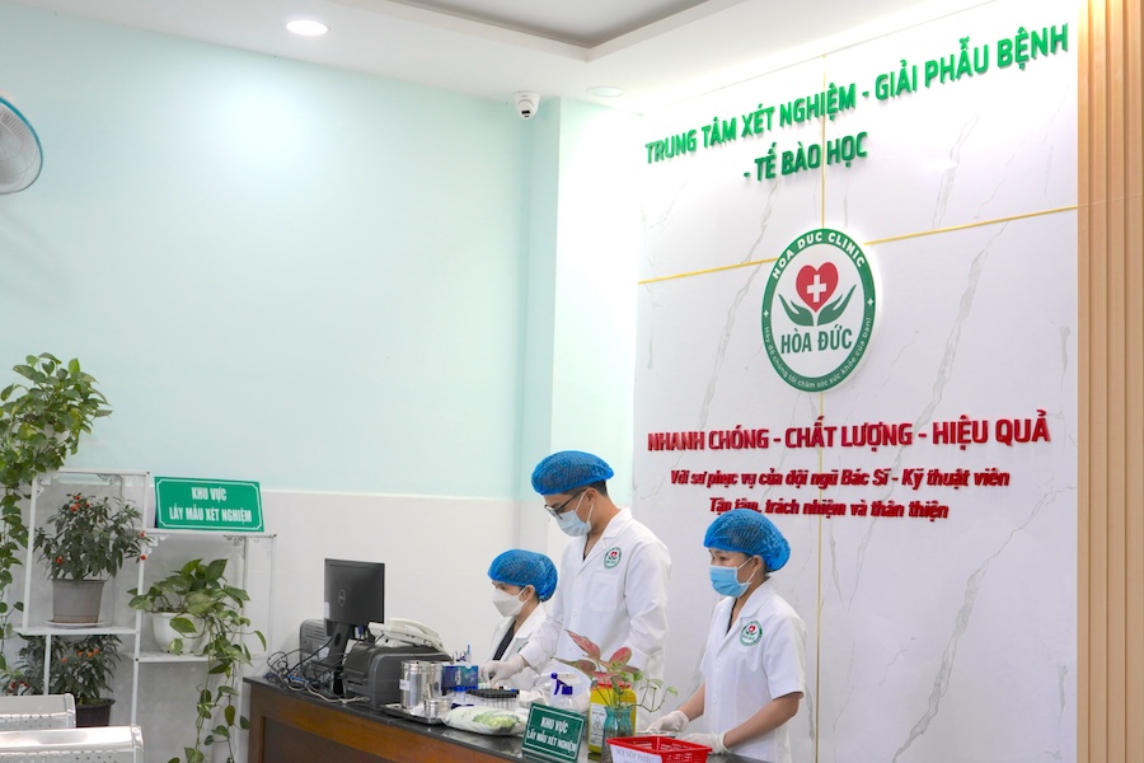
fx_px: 1430
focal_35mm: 45
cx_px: 572
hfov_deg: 43.6
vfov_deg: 29.9
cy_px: 382
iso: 200
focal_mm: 30
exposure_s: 1/160
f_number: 4
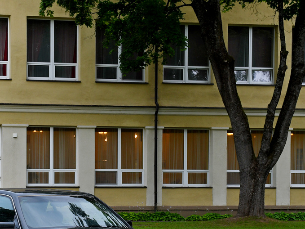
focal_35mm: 105
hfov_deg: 18.6
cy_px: 159
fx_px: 925
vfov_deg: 14.1
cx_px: 70
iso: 200
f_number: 6.3
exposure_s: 1/50
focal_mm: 38
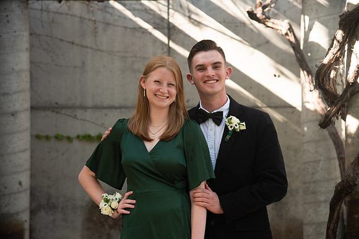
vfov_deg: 14.9
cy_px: 120
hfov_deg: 22.1
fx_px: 918
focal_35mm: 92
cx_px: 180
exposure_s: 1/200
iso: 400
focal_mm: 92
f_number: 5
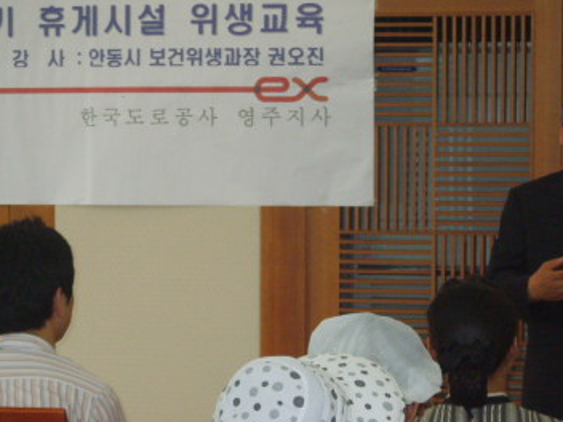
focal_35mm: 169
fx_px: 2749
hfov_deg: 11.7
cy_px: 288
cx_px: 274
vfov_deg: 8.8
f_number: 4.8
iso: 208
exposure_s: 1/60
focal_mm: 19.3
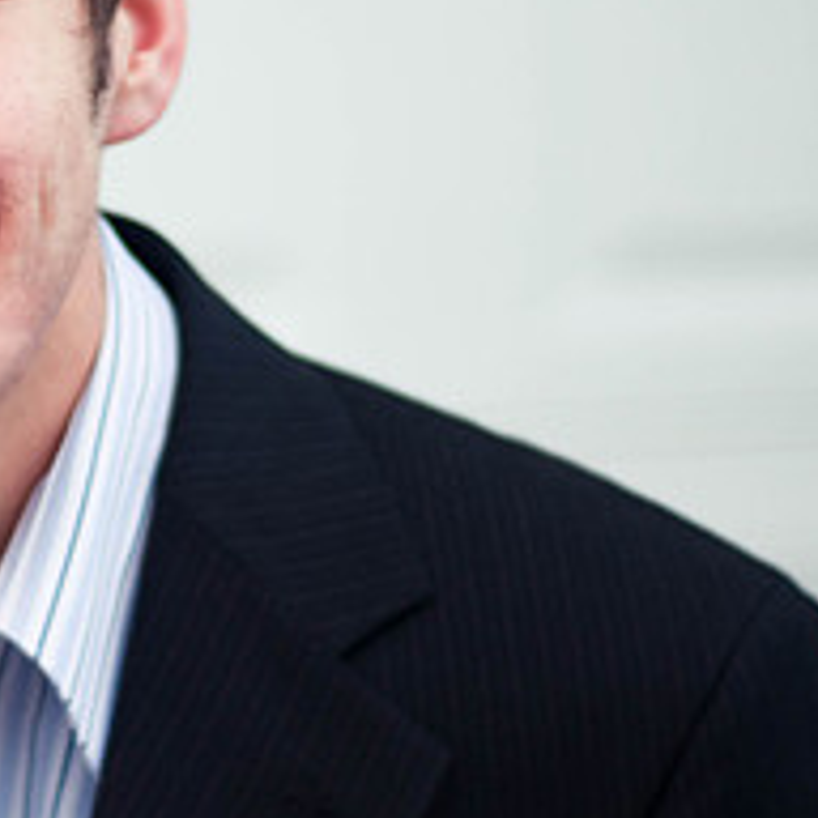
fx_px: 5133
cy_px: 181
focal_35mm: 192
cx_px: -136
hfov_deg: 9.0
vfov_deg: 9.1
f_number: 1.8
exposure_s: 1/1000
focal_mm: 50
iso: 200
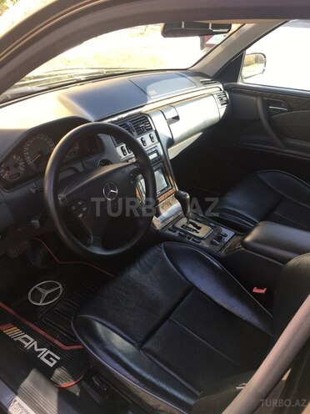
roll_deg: -1.2
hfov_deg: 48.2
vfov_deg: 61.7
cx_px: 155
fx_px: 346
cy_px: 207
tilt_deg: -29.7
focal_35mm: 29
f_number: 2.2
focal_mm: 4.15
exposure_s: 1/100
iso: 32
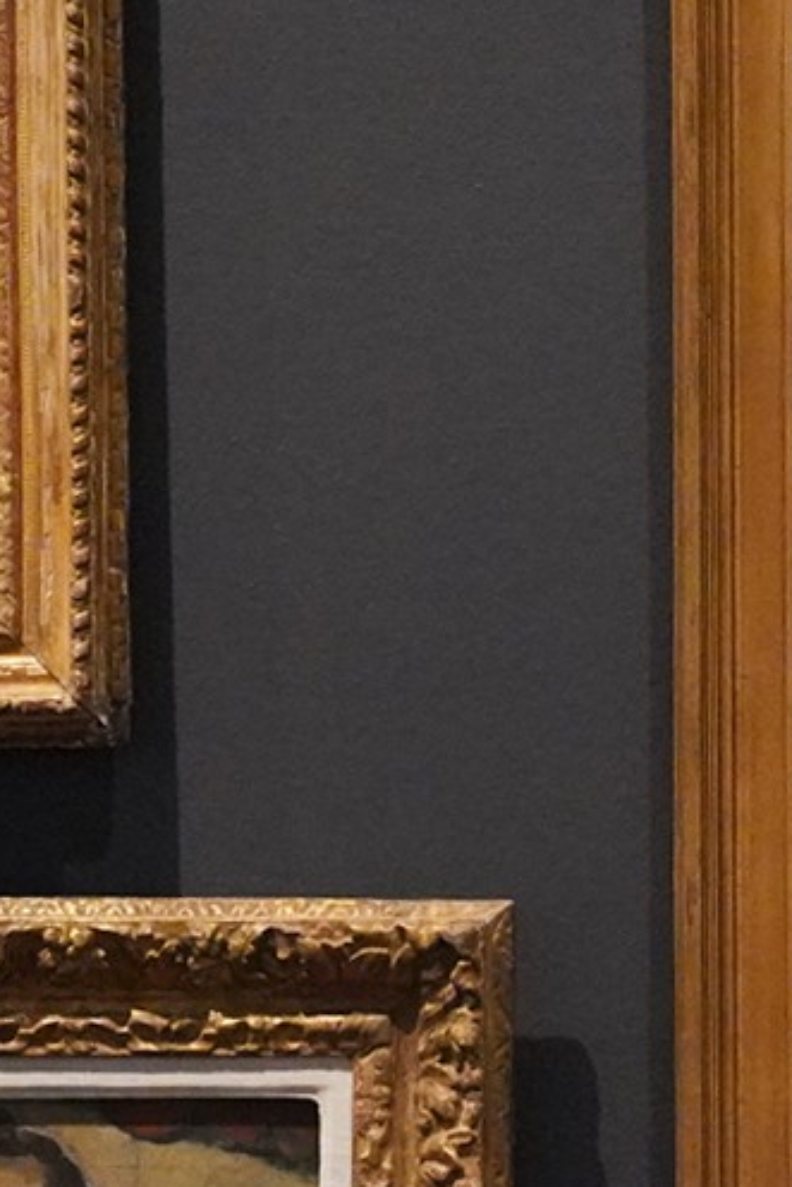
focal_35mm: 137
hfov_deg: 9.3
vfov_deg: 14.7
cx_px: 1613
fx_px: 4517
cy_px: 1206
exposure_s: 1/100
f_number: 5
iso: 10000
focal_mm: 34
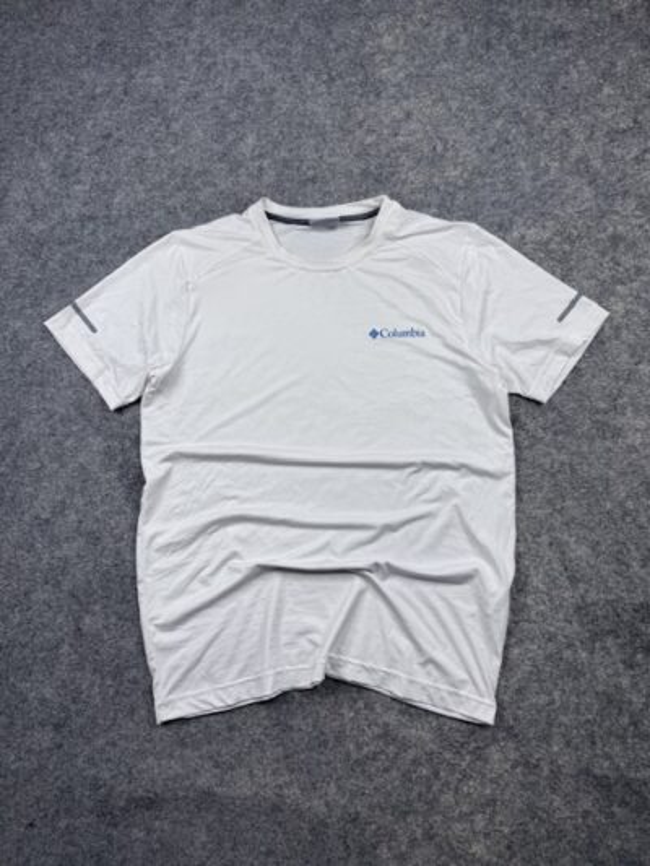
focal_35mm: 24
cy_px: 433
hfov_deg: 56.8
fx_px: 601
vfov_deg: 71.6
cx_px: 325
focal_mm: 6.76
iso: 80
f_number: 1.78
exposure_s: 1/385
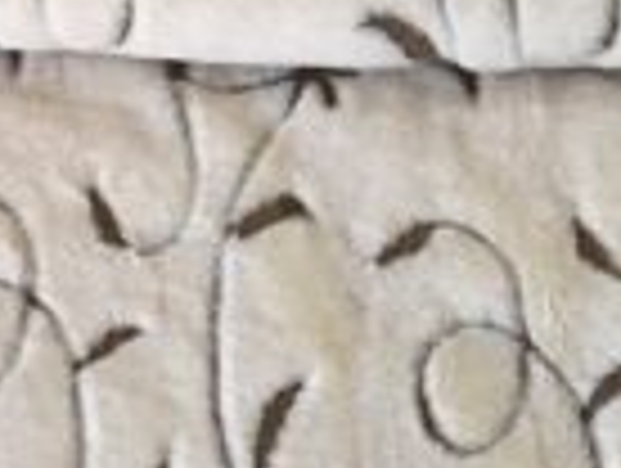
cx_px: -351
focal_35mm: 126
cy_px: 63
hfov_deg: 14.4
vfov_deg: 11.7
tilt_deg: -51.2
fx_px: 2264
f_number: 2.2
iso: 125
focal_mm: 4.15
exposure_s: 1/33
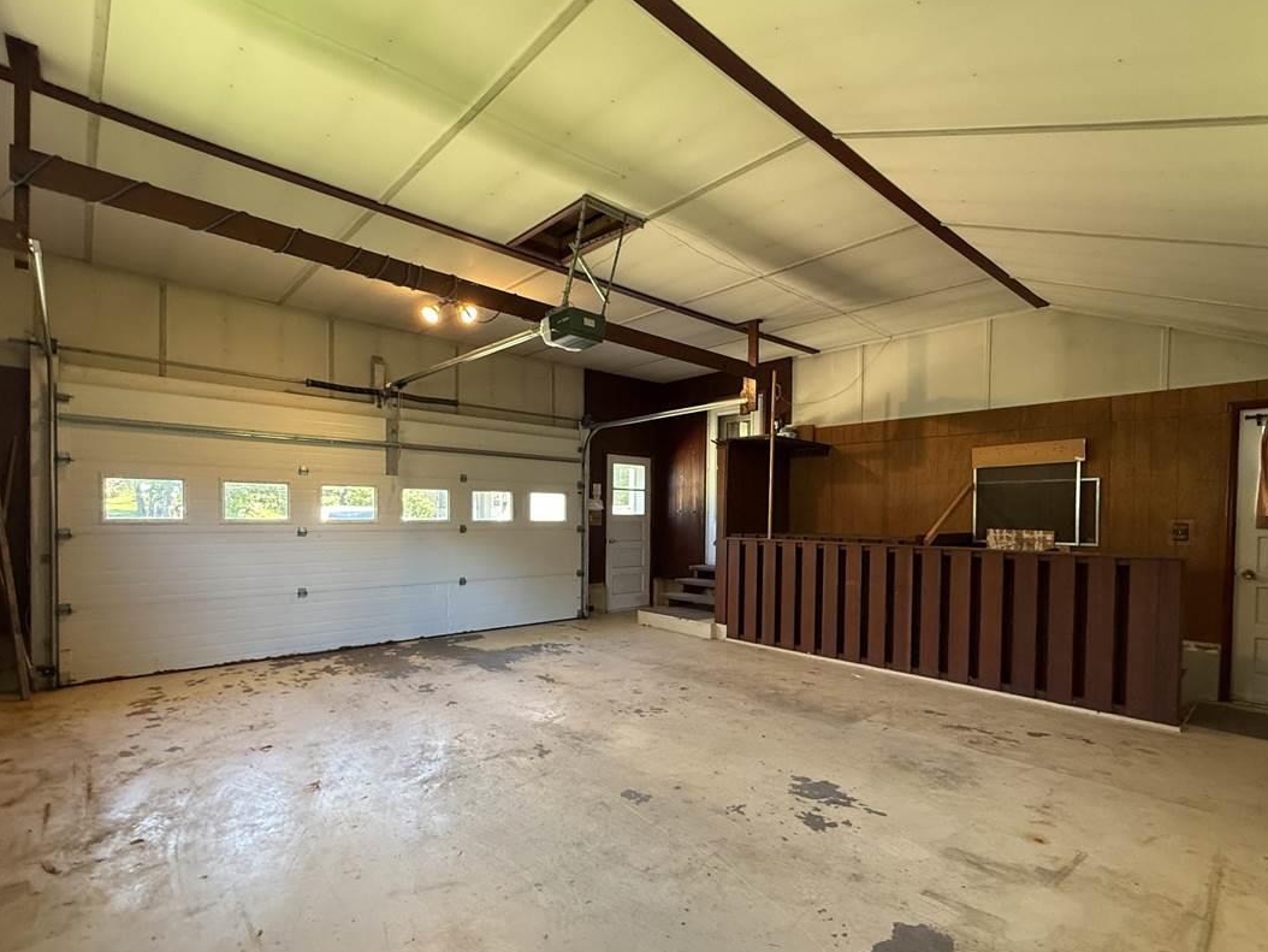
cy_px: 527
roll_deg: -1.2
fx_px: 623
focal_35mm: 17
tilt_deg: -1.0
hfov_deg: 91.0
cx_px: 650
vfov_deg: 74.5
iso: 500
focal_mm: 2.22
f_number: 2.2
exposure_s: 1/120
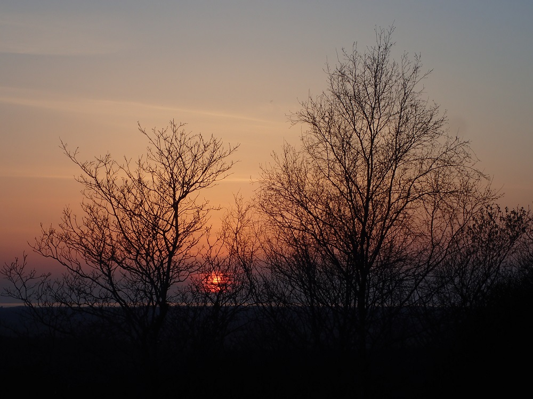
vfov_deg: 17.4
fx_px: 1309
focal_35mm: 85
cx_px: 266
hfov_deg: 23.0
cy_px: 200
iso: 100
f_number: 6.3
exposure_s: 1/160
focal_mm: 15.41
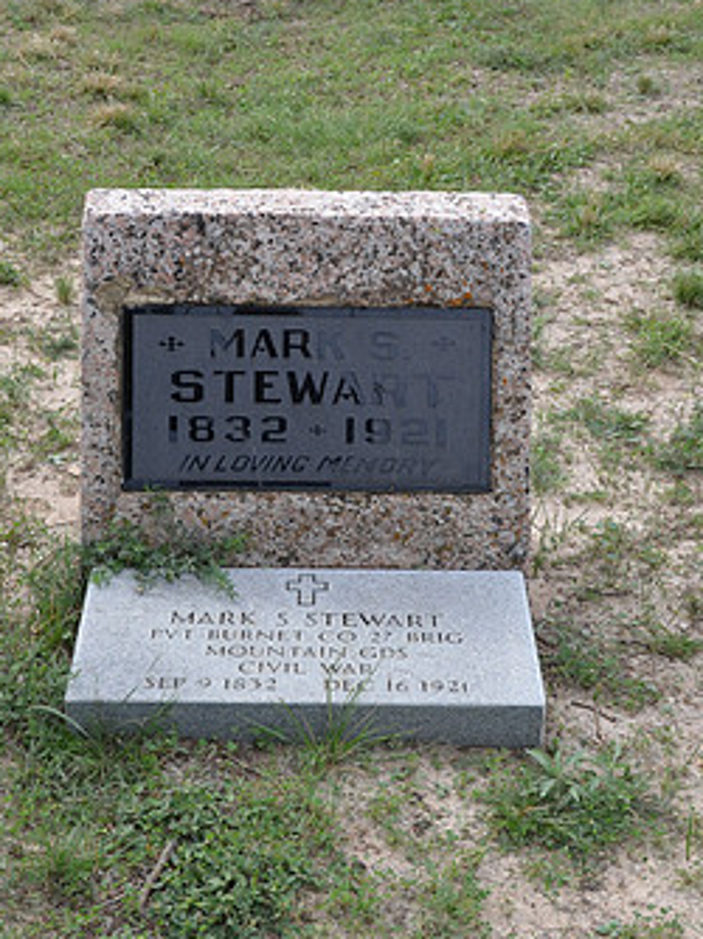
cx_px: 329
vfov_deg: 29.8
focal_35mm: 65
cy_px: 408
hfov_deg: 22.6
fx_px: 1762
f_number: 5.6
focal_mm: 26
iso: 250
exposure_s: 1/125
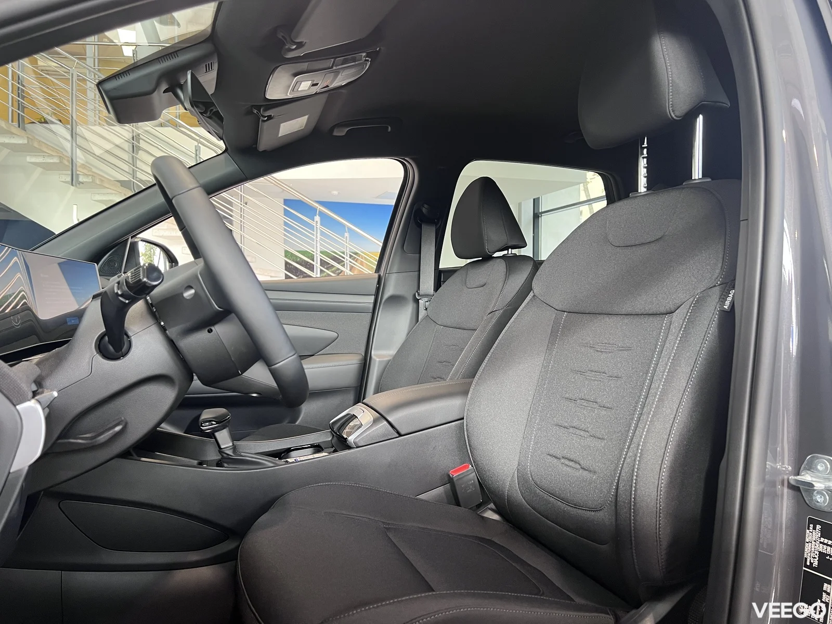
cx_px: 416
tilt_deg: -0.7
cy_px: 312
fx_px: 625
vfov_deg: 53.1
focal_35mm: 26
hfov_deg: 67.3
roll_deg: +0.4
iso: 125
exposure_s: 1/50
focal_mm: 5.7
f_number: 1.5
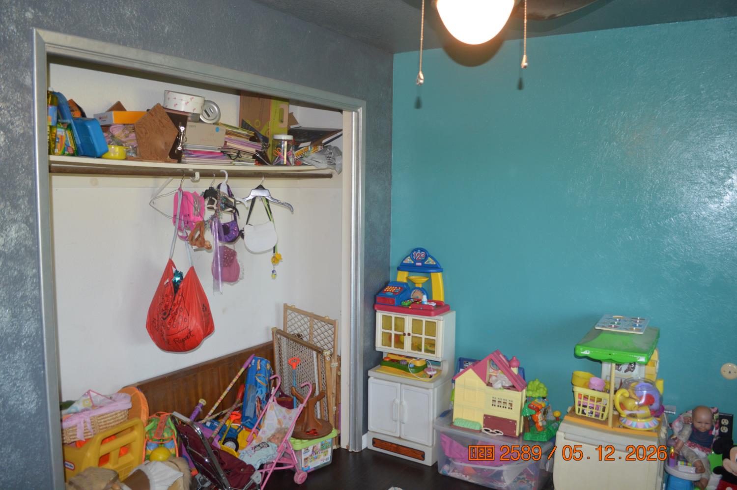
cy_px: 245
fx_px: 552
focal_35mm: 27
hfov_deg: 67.4
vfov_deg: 47.8
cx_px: 368
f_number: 3.5
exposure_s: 1/60
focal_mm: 18
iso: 640
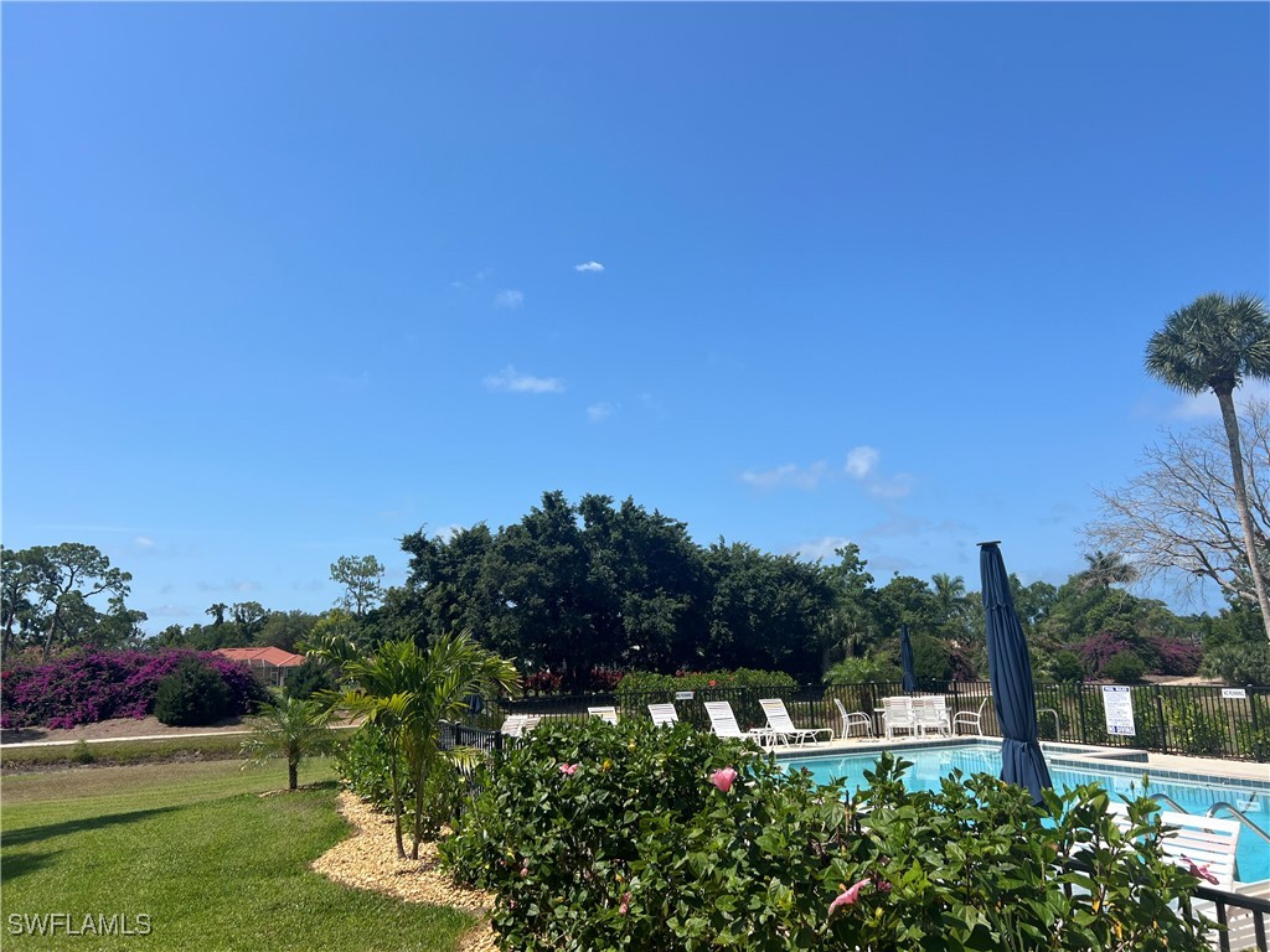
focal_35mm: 26
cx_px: 635
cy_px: 476
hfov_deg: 67.3
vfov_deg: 53.1
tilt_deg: +9.7
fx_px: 954
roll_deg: +1.0
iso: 50
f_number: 1.5
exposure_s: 1/5076
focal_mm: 5.7
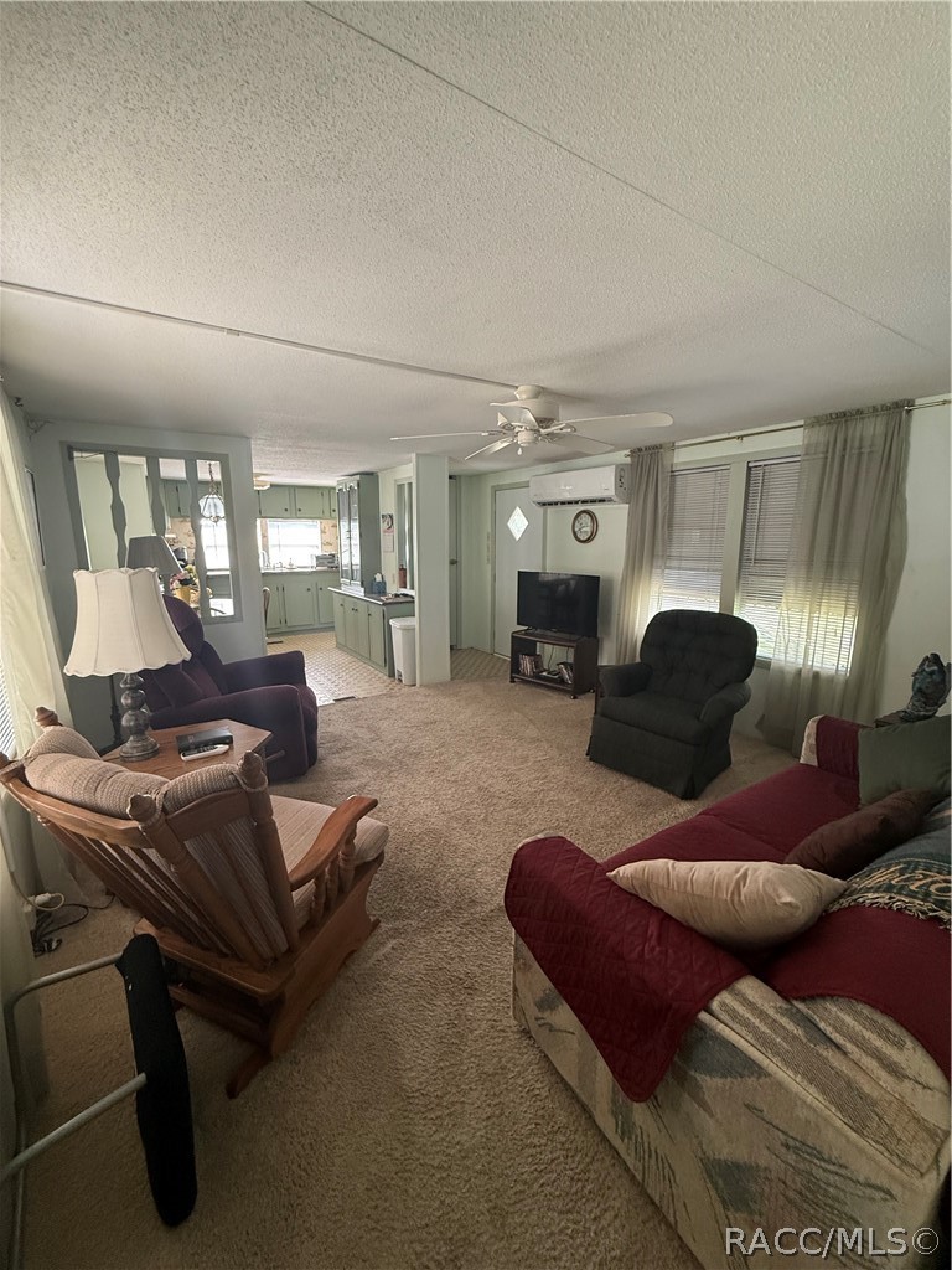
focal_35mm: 14
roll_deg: +0.2
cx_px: 476
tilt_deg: -9.6
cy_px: 635
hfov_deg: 85.7
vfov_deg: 102.1
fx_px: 513
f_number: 2.2
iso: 320
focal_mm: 2.22
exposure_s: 1/84
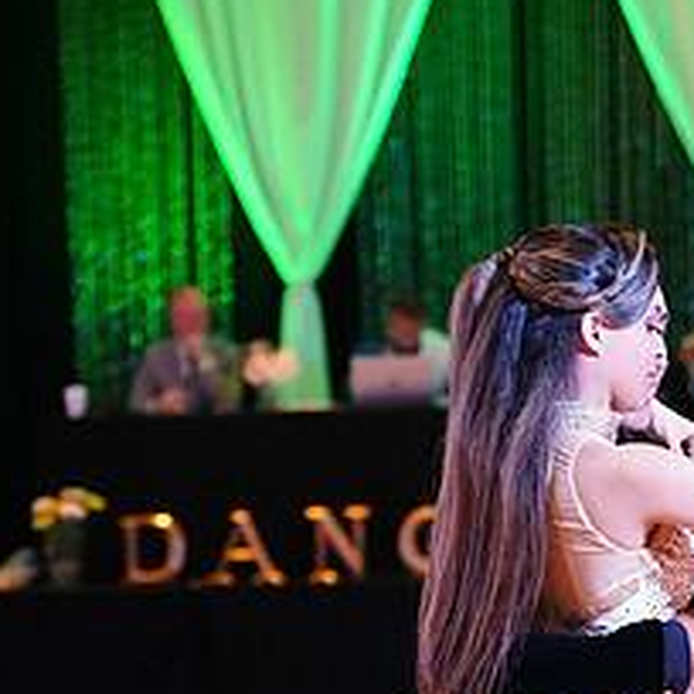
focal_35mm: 169
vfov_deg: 10.2
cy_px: 857
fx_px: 3833
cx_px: 587
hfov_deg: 10.3
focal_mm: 70
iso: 5000
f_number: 2.8
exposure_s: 1/400
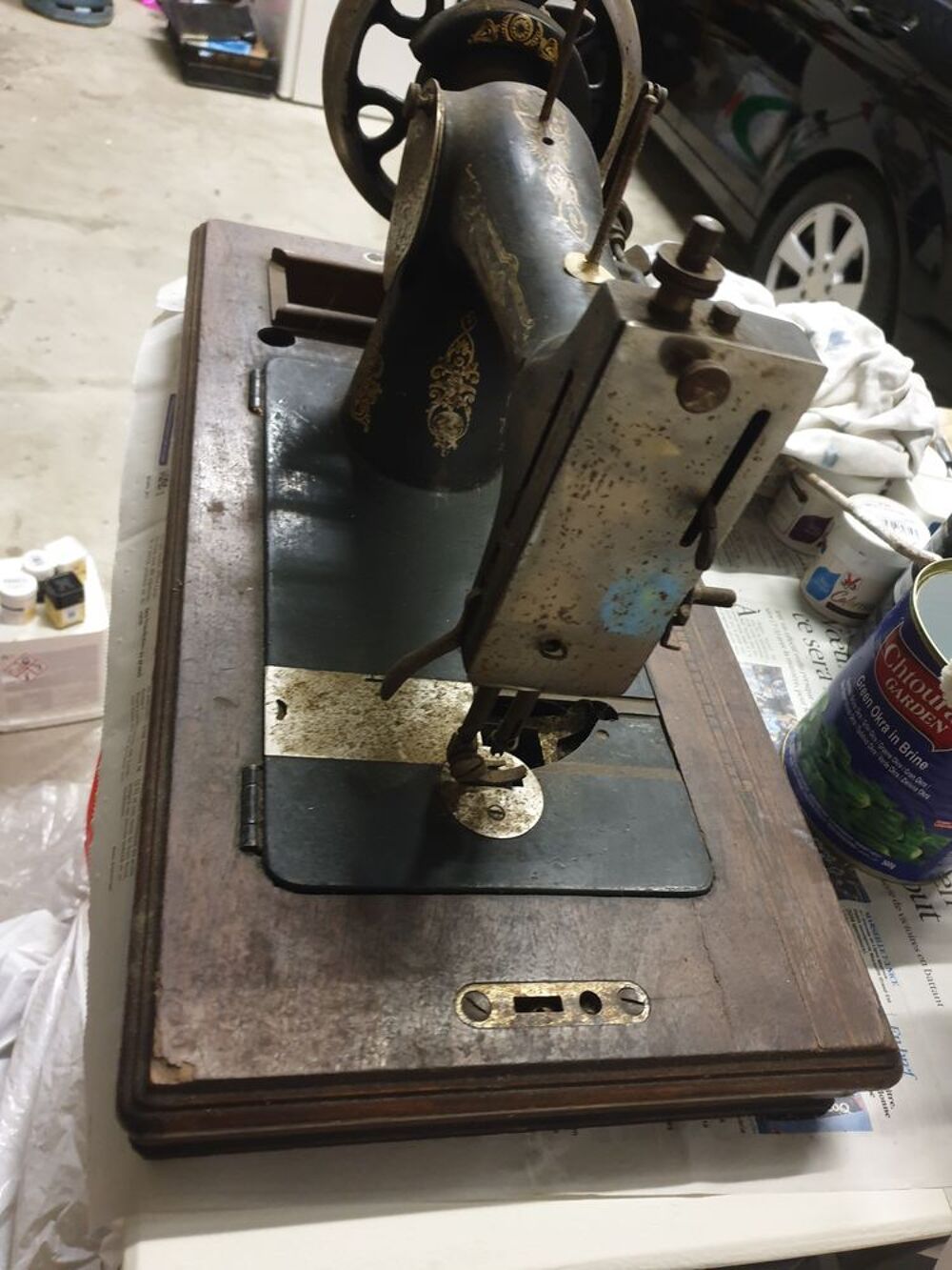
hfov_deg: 53.1
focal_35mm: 26
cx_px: 476
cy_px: 635
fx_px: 953
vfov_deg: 67.3
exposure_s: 1/11
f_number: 1.5
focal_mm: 4.3
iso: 250
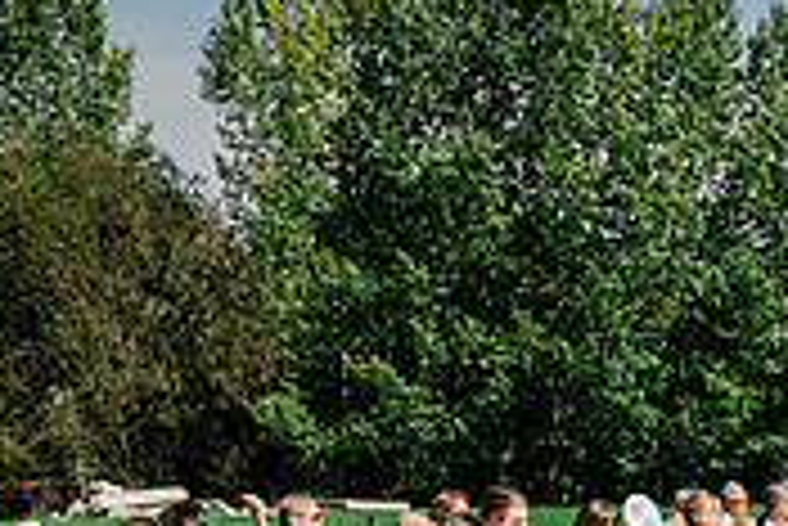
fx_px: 2037
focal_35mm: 93
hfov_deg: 20.3
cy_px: 632
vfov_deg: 14.3
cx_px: 986
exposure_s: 1/200
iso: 400
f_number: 7.1
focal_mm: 28
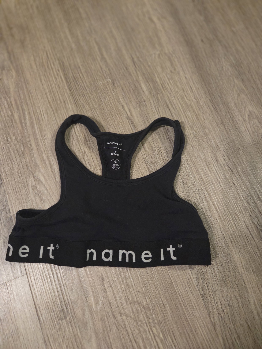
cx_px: 131
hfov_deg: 58.9
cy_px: 174
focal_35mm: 23
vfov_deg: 73.9
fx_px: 232
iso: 2500
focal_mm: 5.4
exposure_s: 1/100
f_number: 1.8
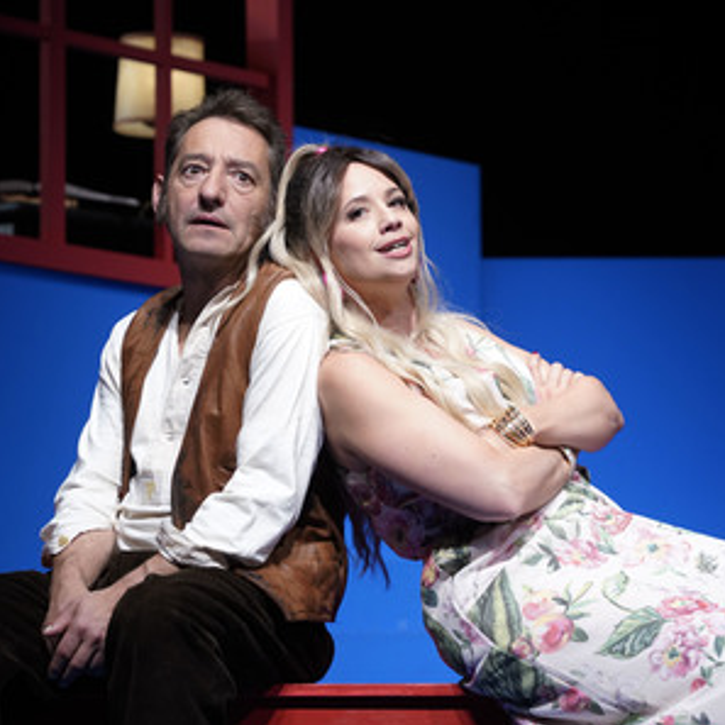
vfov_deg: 8.6
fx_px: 4834
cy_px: 364
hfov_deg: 8.6
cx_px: 389
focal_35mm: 204
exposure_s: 1/500
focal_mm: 158
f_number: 5.6
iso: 2000
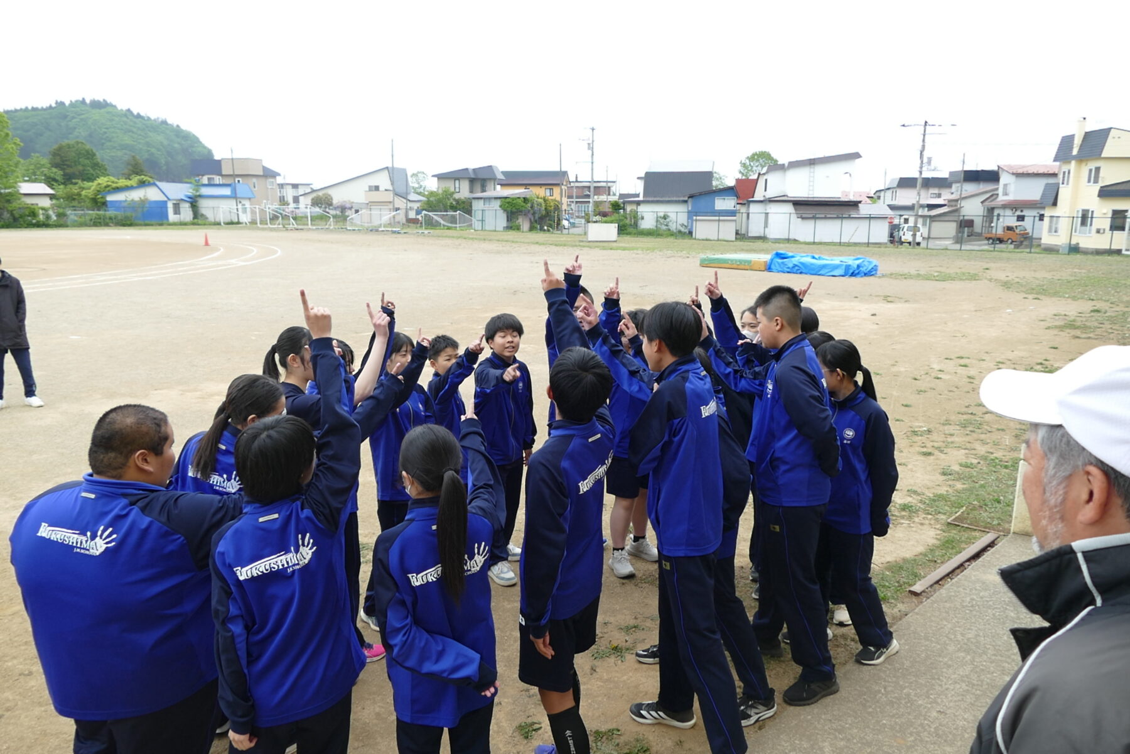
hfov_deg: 71.5
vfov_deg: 51.3
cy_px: 377
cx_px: 565
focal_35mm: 25
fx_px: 785
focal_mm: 9.12
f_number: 2.8
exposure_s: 1/800
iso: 125
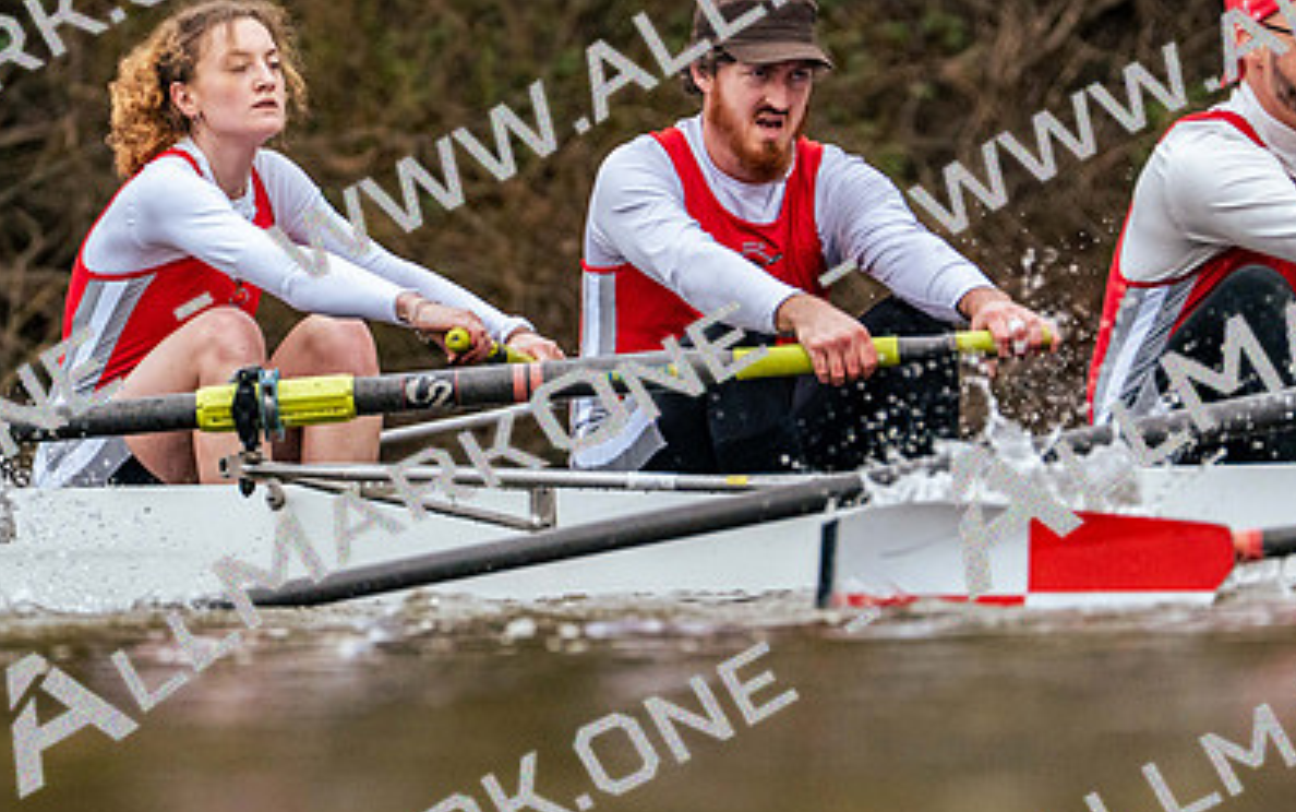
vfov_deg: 1.6
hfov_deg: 2.5
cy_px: 290
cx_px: 671
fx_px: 29156
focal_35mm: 825
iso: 4000
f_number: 7.1
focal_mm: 553
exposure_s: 1/2000
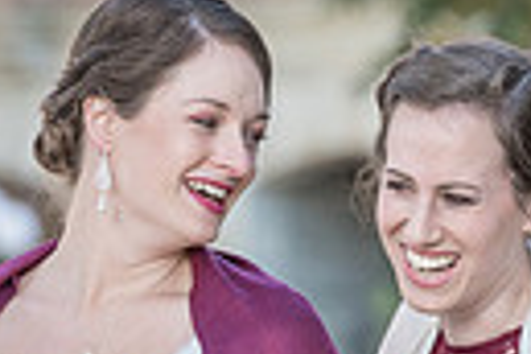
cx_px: 107
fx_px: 14129
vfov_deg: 1.4
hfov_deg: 2.2
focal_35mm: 958
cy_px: 447
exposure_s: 1/200
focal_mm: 194
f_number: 5.6
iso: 640
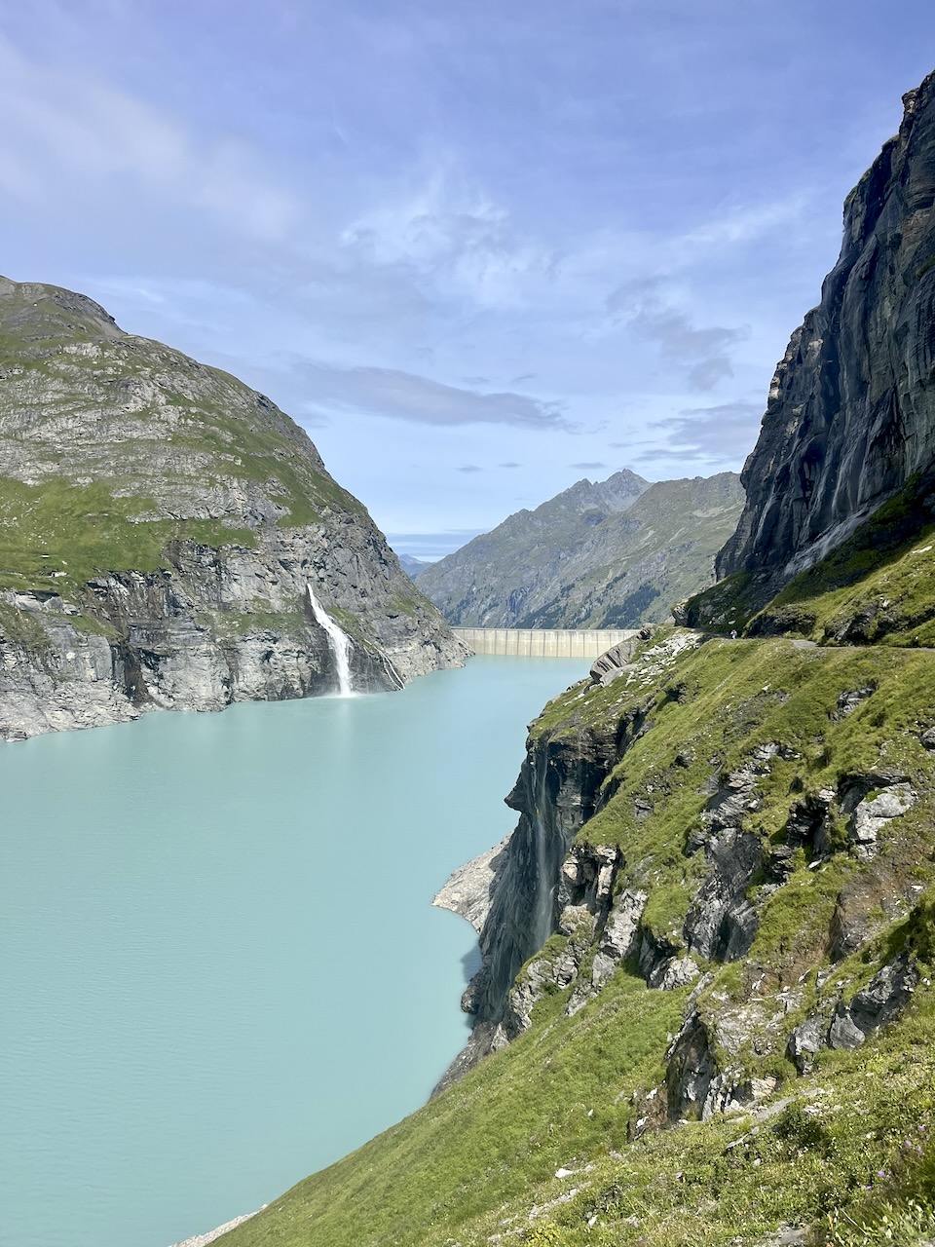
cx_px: 468
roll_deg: +0.1
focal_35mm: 26
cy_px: 624
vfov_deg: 67.3
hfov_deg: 53.1
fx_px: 936
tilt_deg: -1.9
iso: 50
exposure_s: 1/5319
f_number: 1.6
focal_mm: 5.1
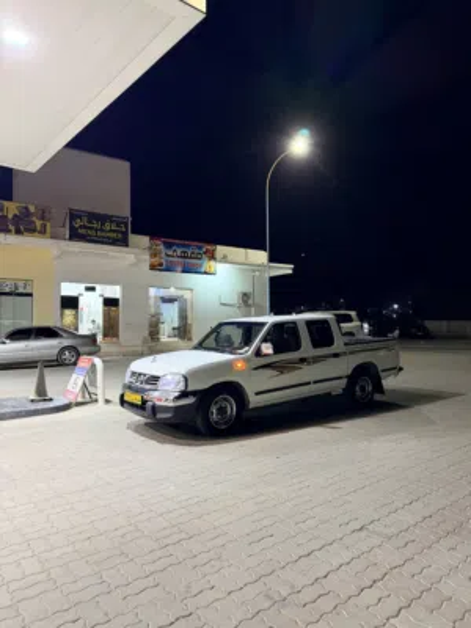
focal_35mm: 24
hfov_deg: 56.8
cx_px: 236
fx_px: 435
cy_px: 314
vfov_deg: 71.6
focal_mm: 6.76
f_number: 1.78
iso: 640
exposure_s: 1/50
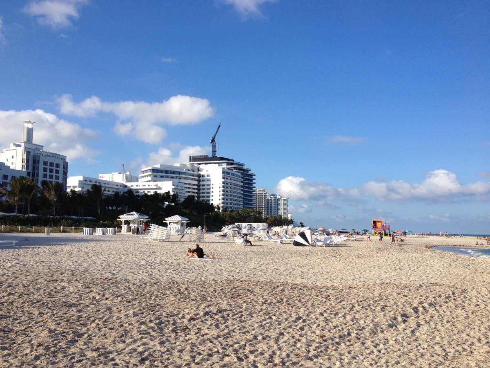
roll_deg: -0.1
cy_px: 184
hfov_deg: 52.6
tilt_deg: +3.6
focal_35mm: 35
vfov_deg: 40.7
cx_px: 245
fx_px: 495
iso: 50
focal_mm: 4.28
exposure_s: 1/1783
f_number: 2.4
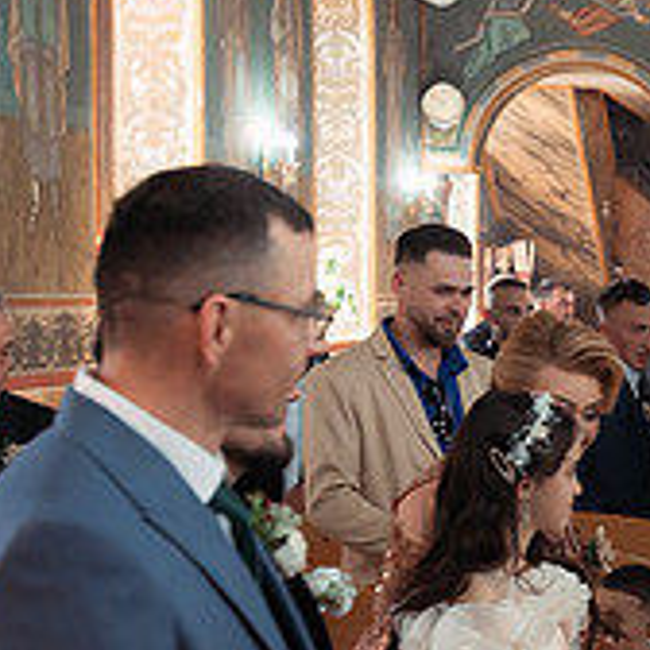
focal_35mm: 91
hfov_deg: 17.9
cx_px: 832
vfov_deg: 19.0
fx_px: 1933
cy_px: 412
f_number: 2.8
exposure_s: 1/200
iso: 1250
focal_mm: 30
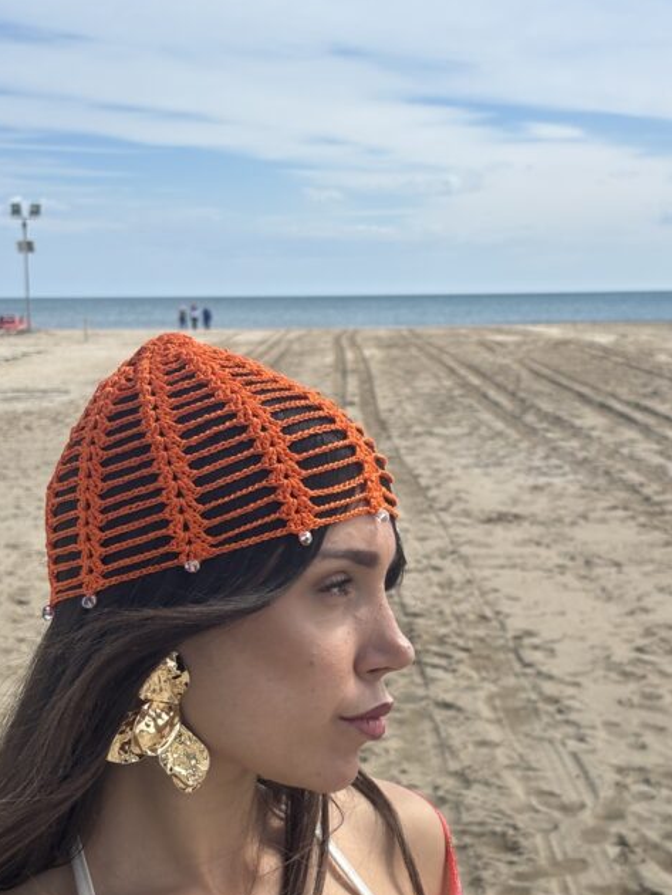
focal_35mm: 66
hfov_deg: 22.3
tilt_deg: -7.1
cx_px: 372
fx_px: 1707
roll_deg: -0.5
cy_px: 506
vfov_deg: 29.3
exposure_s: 1/2151
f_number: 1.6
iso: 32
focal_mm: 5.96
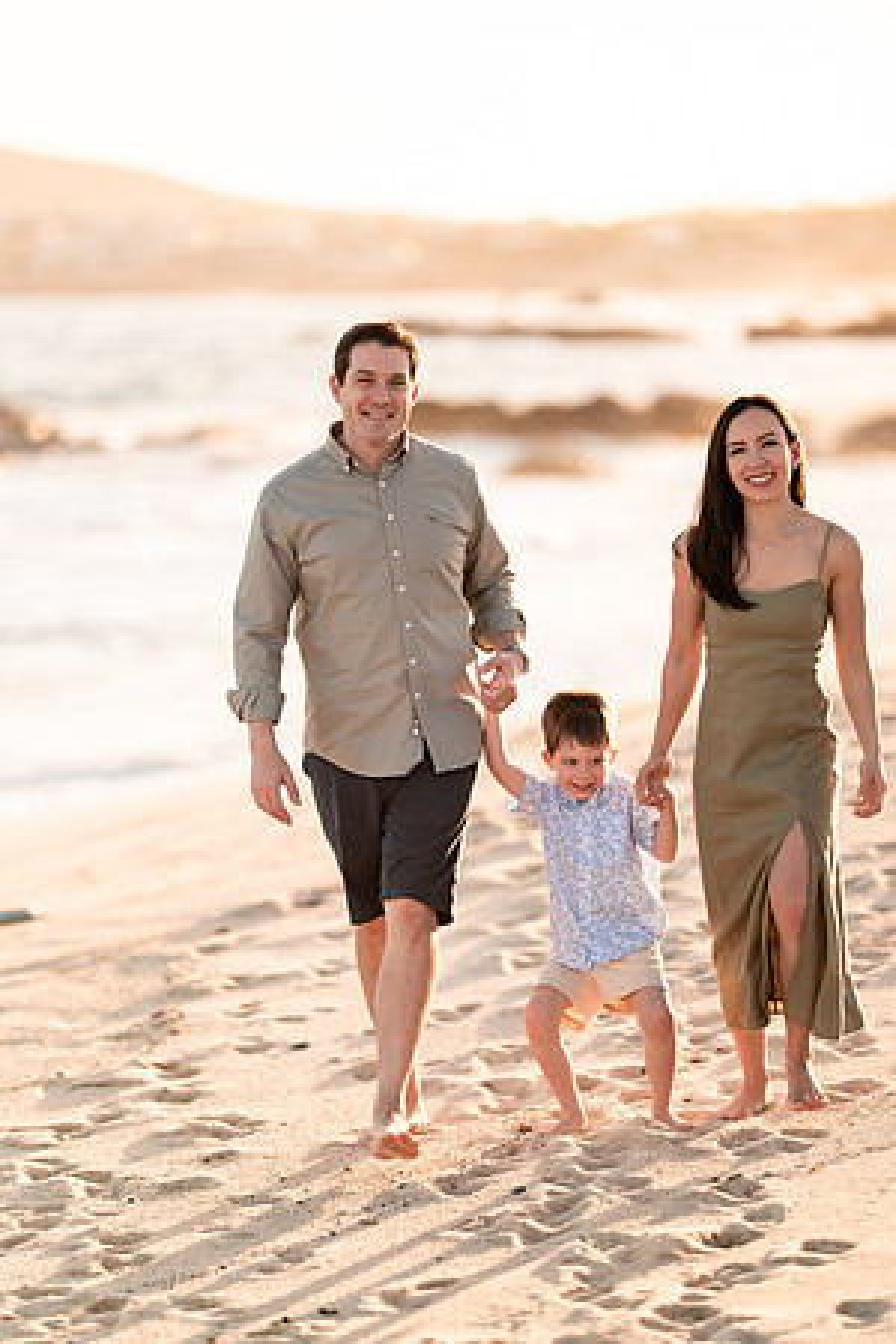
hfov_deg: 10.2
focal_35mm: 135
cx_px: 448
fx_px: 5040
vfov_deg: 15.2
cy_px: 672
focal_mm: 135
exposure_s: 1/2500
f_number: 1.8
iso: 100
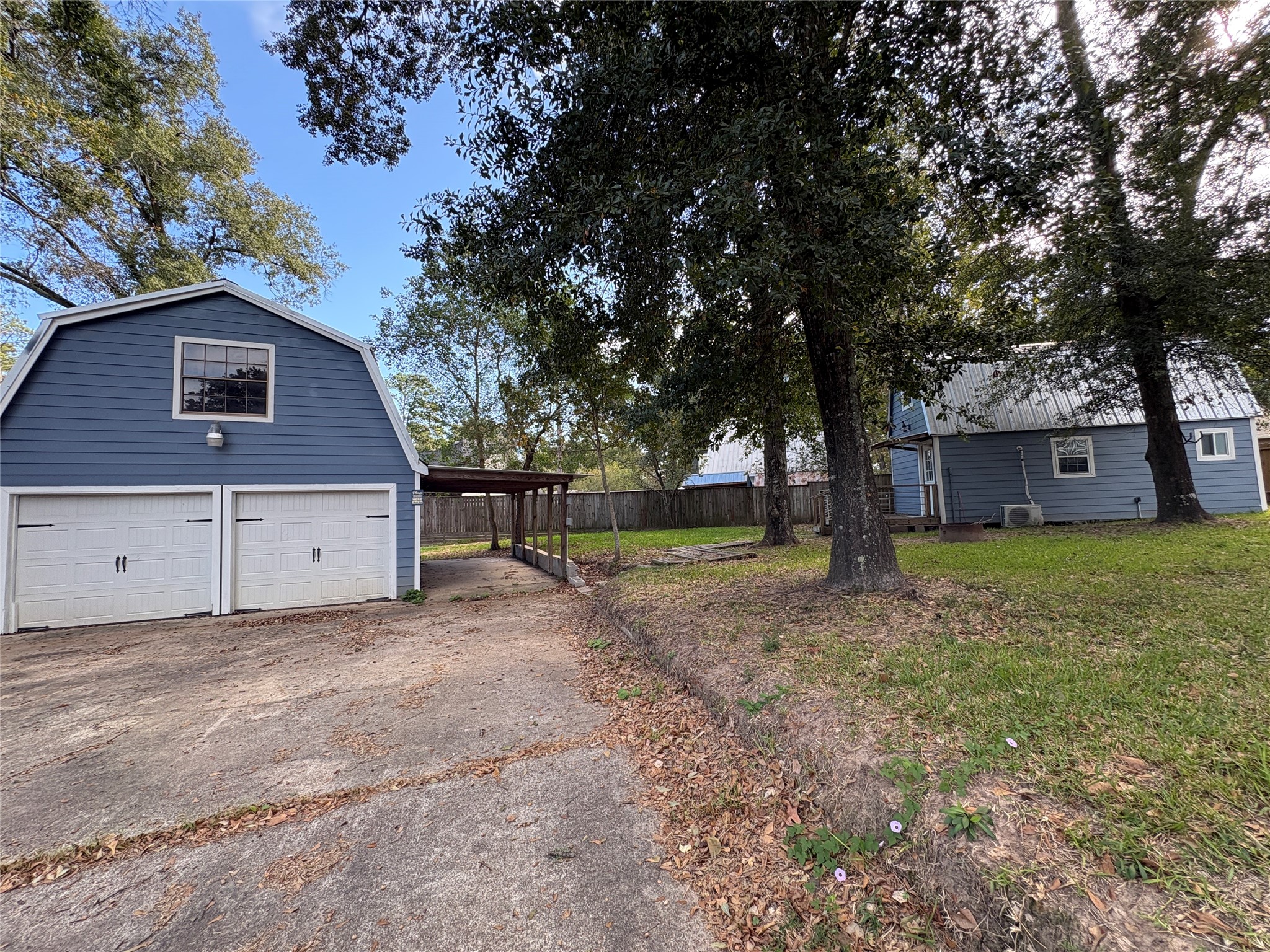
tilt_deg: +4.2
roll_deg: +1.5
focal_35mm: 14
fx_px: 514
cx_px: 635
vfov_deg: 85.7
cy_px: 476
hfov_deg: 102.1
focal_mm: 2.22
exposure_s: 1/144
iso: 64
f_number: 2.2
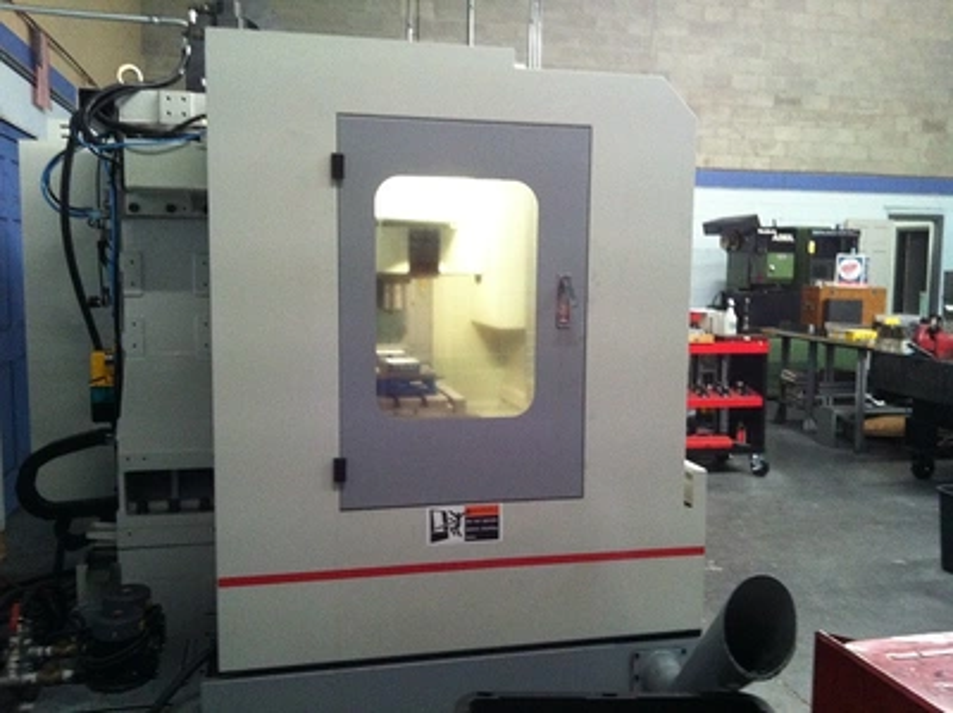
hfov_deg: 52.7
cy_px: 356
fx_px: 962
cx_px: 476
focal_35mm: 35
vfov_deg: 40.6
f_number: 2.8
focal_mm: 3.85
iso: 320
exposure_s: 1/17
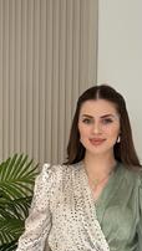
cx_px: 98
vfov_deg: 15.2
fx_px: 921
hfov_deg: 8.8
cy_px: 272
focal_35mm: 138
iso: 80
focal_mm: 6.86
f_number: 1.78
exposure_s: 1/494
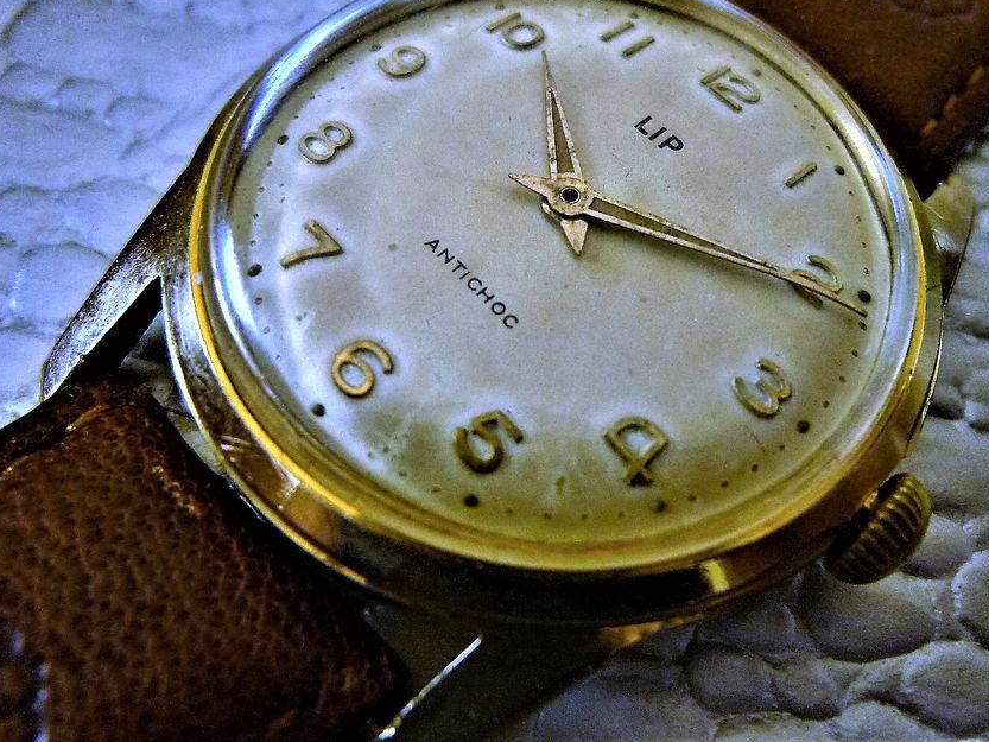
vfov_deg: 46.6
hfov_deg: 59.7
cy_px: 298
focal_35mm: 30
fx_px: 857
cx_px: 560
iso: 400
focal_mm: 4.5
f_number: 3.3
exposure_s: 1/80
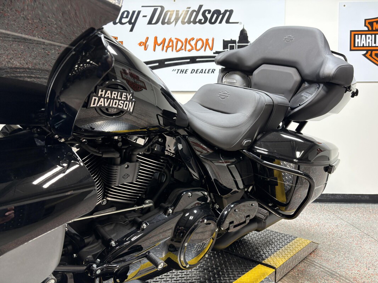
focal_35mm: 26
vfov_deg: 53.1
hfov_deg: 67.3
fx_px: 284
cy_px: 142
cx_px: 189
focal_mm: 5.96
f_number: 1.6
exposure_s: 1/60
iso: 80
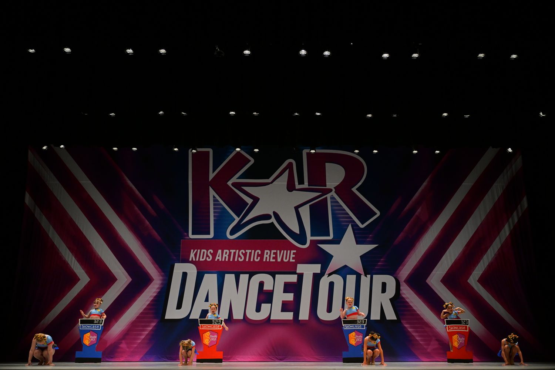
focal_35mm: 37
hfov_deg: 51.9
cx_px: 278
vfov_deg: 35.9
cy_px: 185
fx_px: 570
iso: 2500
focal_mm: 37
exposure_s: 1/800
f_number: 2.8
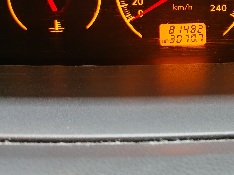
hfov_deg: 28.9
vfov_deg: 23.1
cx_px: 243
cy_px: 18
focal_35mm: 62
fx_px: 419
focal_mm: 6.83
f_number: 1.4
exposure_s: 1/50
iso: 125
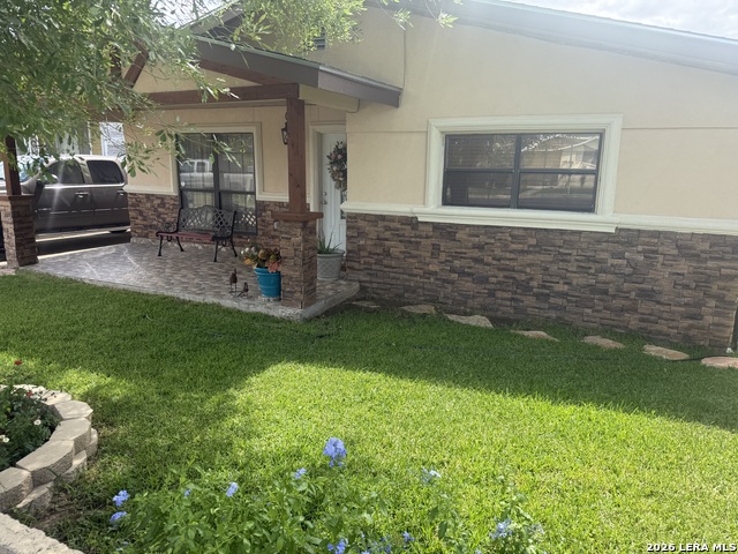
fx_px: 512
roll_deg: -1.1
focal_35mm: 24
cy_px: 277
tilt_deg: -11.0
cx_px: 369
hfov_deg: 71.6
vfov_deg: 56.8
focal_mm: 6.76
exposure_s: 1/1005
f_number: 1.78
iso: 80
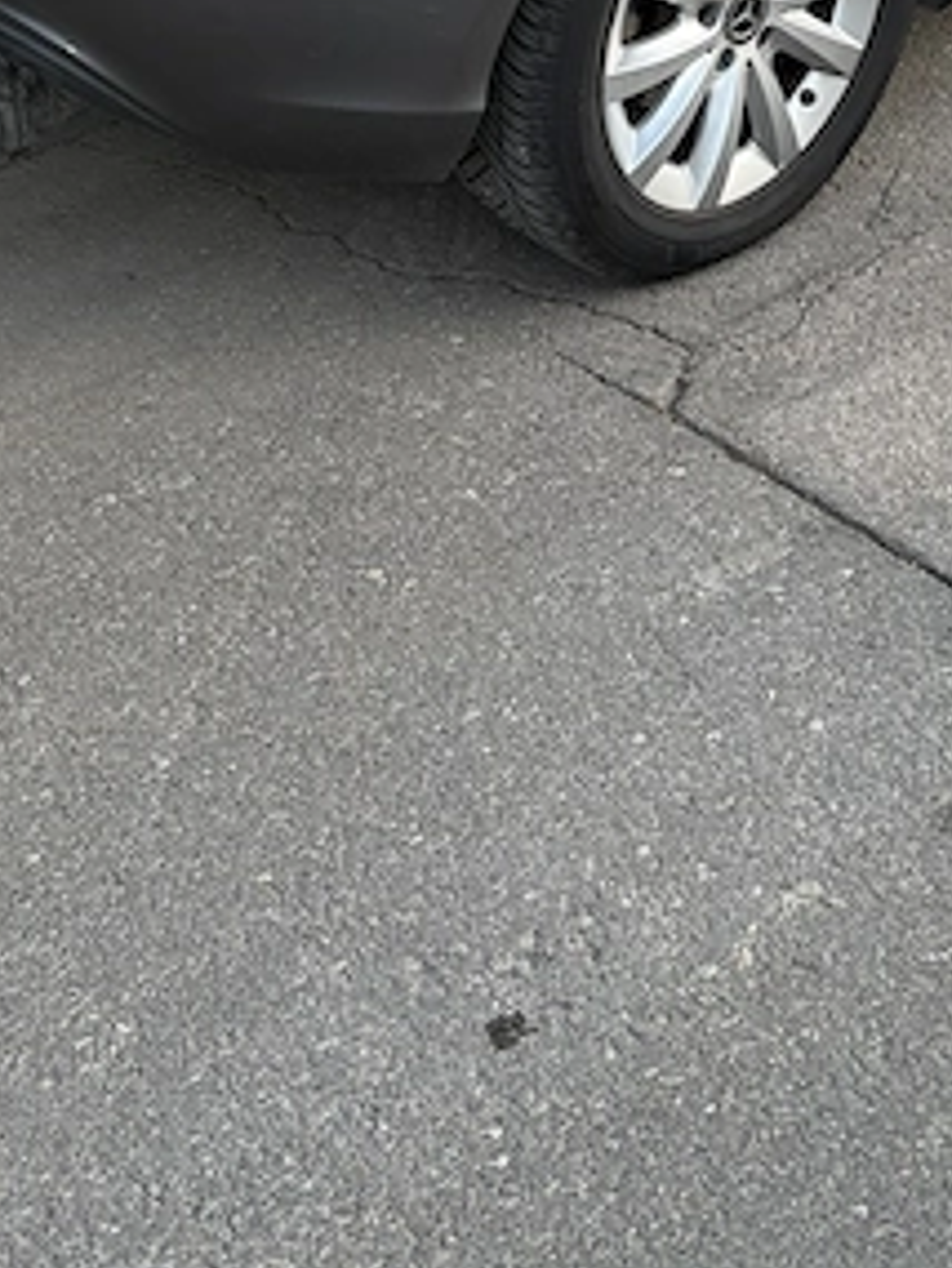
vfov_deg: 24.0
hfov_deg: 20.1
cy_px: -298
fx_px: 2675
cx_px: 694
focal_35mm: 73
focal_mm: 5.96
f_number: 1.6
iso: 50
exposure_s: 1/122
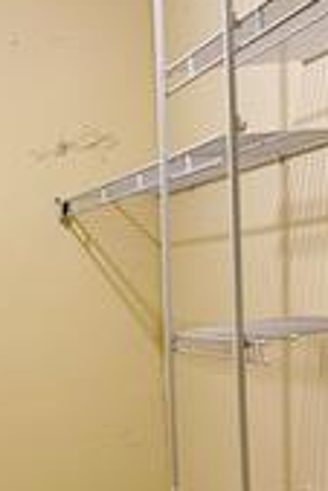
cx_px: -3
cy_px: 447
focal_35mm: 71
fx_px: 968
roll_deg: +4.5
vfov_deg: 27.4
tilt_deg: -9.6
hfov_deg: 18.7
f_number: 1.78
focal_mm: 6.76
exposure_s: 1/60
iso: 200
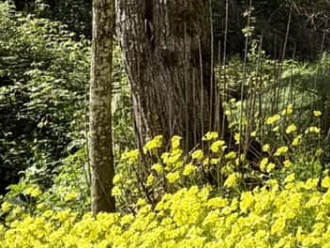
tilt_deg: +12.0
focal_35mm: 142
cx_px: 413
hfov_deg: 13.5
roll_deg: +0.0
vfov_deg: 10.3
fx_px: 1354
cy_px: -24
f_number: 1.6
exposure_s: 1/1706
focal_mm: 5.96
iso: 50
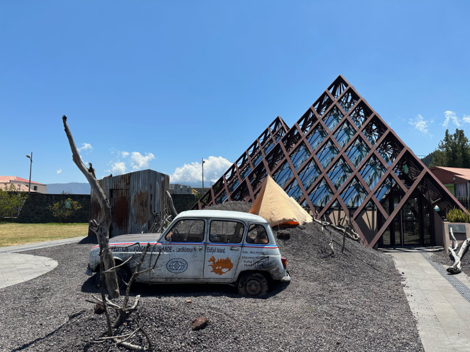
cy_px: 176
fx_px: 326
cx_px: 235
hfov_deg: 71.6
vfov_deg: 56.8
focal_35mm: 24
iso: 80
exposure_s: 1/5000
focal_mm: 6.9
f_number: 1.8
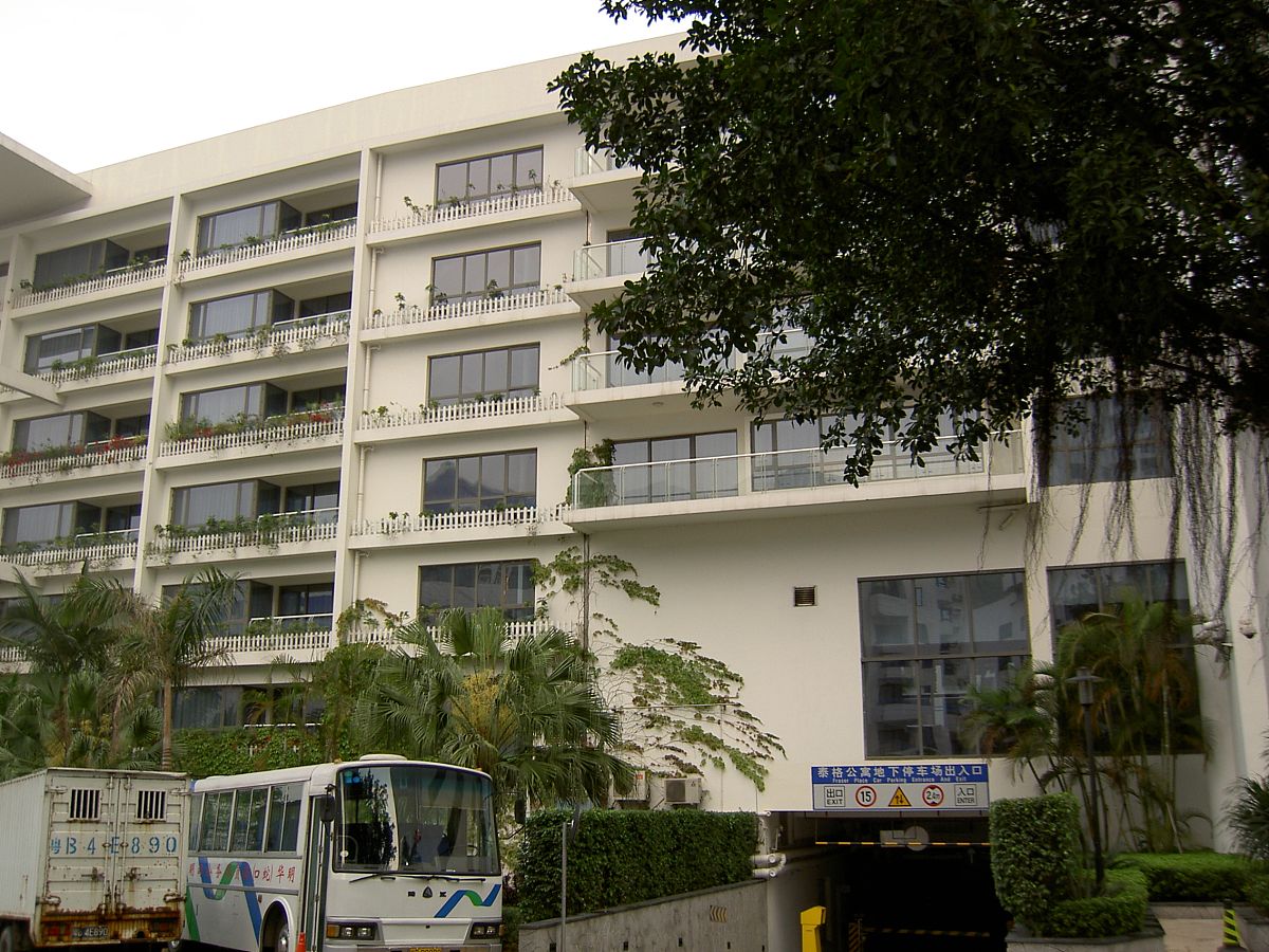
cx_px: 634
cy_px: 476
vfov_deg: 41.8
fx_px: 1246
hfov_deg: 54.0
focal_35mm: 34
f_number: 2.8
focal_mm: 5.6
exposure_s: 1/160
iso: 50
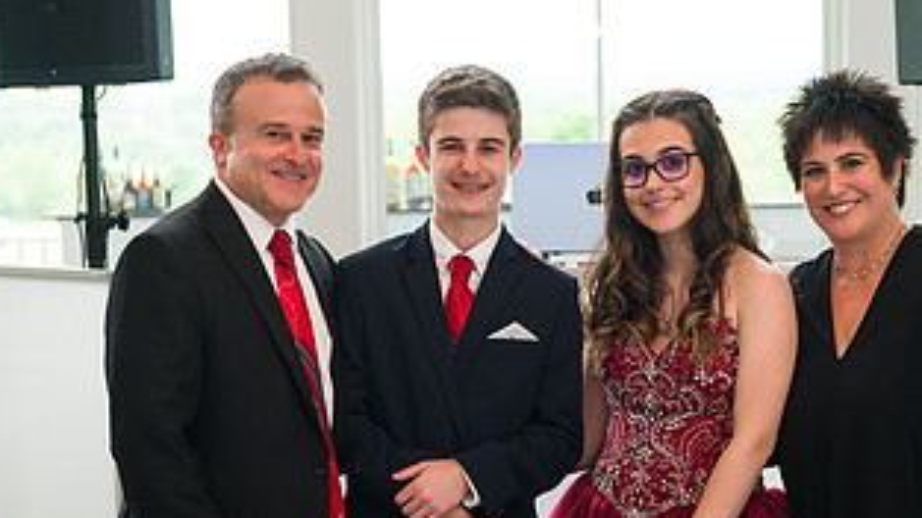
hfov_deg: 21.1
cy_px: 371
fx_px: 2469
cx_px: 533
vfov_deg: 12.0
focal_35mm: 101
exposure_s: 1/200
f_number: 4
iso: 400
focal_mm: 52
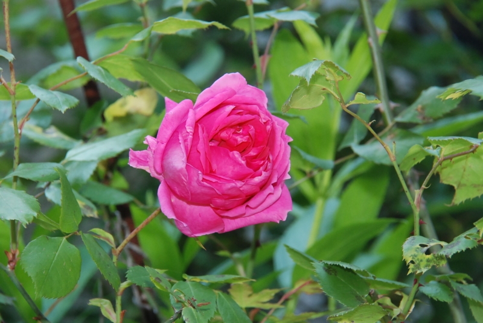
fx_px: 4031
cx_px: 242
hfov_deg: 6.9
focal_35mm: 300
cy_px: 162
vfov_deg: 4.6
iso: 800
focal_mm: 200
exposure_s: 1/200
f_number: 11
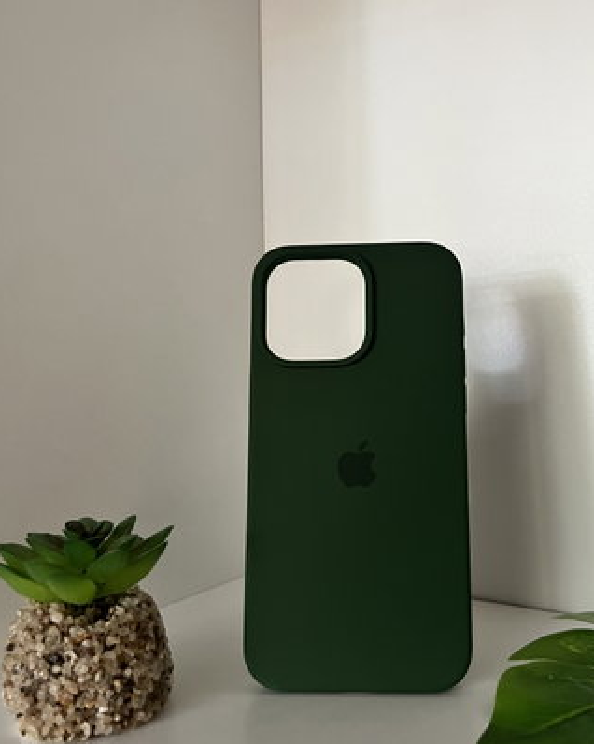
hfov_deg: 43.1
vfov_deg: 52.9
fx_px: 748
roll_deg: +2.0
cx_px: 362
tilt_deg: -2.4
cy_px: 379
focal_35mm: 34
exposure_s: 1/60
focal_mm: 5.7
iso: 320
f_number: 1.5
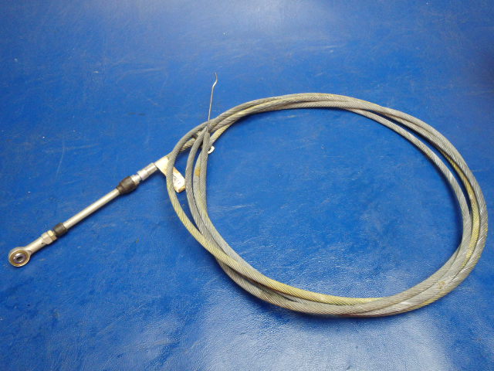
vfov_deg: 49.7
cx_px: 247
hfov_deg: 63.4
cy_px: 186
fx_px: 400
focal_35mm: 28
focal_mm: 5
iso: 640
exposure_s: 1/30
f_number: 3.9
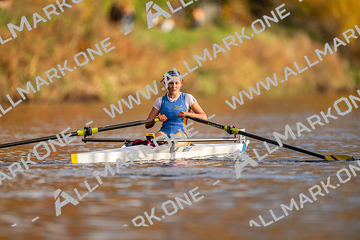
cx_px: 180
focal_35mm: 600
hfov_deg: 3.4
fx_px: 6001
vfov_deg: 2.3
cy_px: 120
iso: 400
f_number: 4
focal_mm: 600
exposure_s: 1/2500
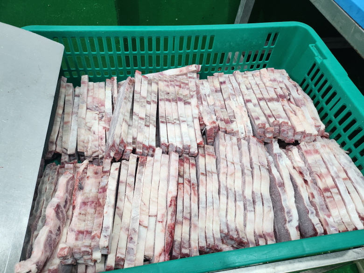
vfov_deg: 56.8
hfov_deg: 71.6
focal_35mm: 24
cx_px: 182
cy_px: 136
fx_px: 252
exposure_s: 1/120
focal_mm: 5
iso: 160
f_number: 1.8
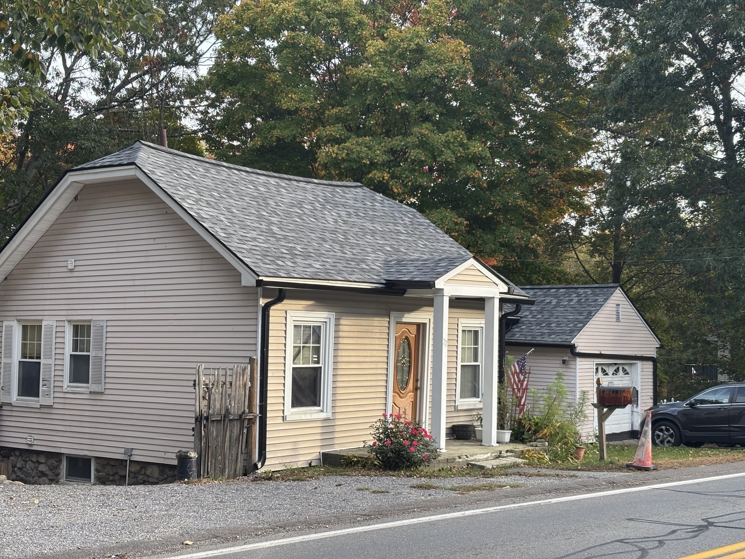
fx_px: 1119
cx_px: 372
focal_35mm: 52
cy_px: 280
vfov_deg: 28.0
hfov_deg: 36.8
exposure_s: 1/212
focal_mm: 5.96
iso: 32
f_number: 1.6
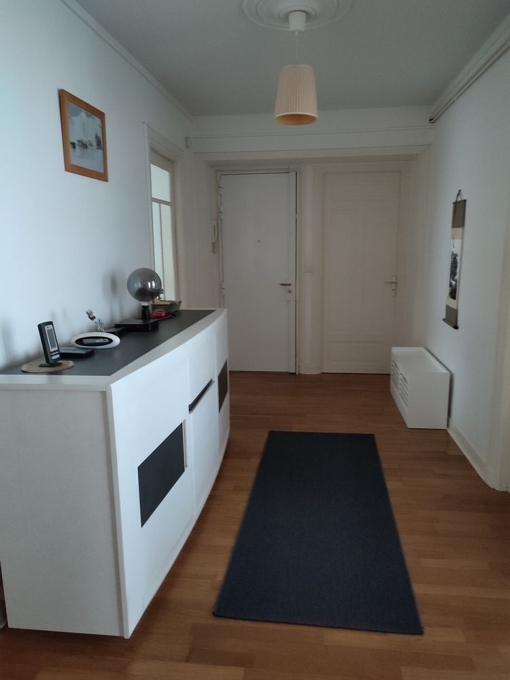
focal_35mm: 25
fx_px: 491
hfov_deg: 54.9
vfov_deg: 69.4
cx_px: 255
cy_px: 340
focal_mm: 6.04
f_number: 1.9
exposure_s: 1/17
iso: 3328
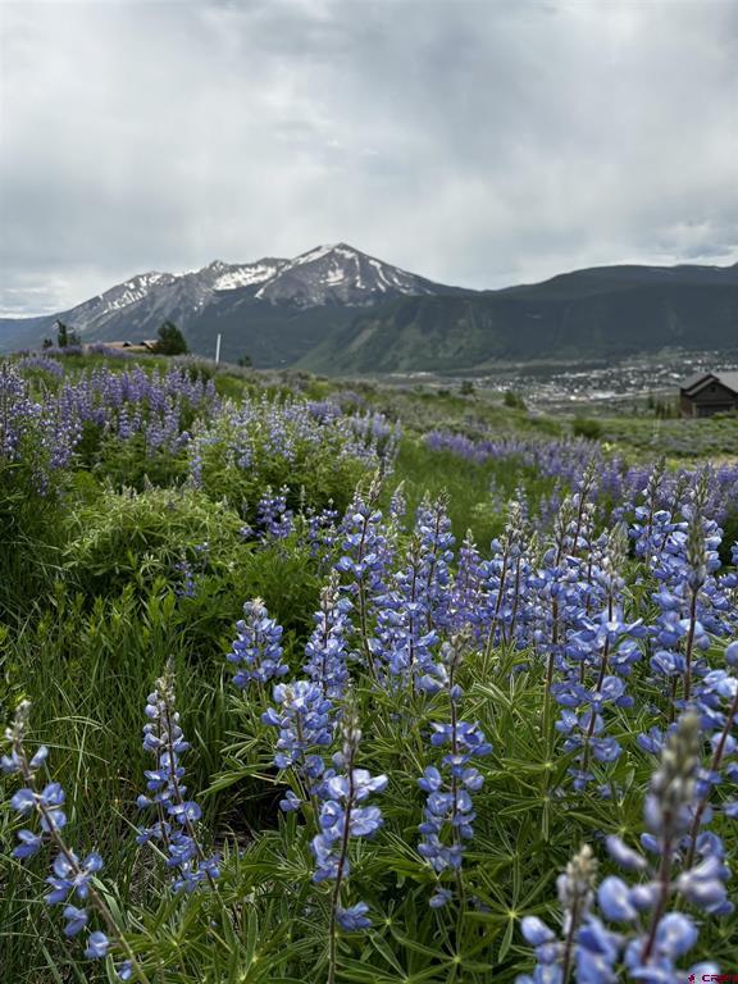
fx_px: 739
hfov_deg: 53.1
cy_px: 492
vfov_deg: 67.3
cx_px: 369
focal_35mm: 26
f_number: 1.6
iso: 50
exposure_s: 1/3937
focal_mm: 5.96
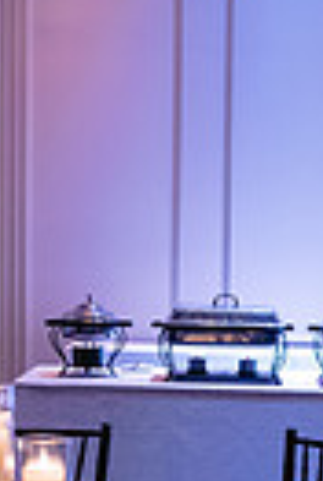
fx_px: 1606
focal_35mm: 120
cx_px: 283
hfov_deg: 11.4
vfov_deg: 16.9
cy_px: 360
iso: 1600
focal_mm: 35
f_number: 2.2
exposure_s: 1/100
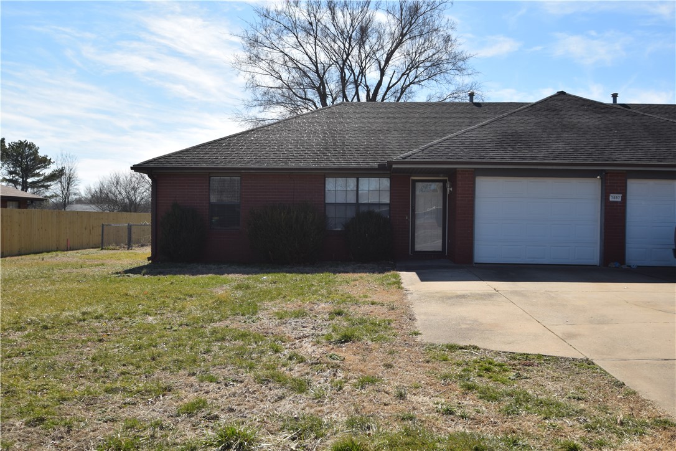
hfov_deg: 57.2
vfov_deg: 40.0
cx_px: 338
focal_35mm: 33
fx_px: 620
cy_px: 226
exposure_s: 1/200
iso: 100
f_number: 10
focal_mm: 22
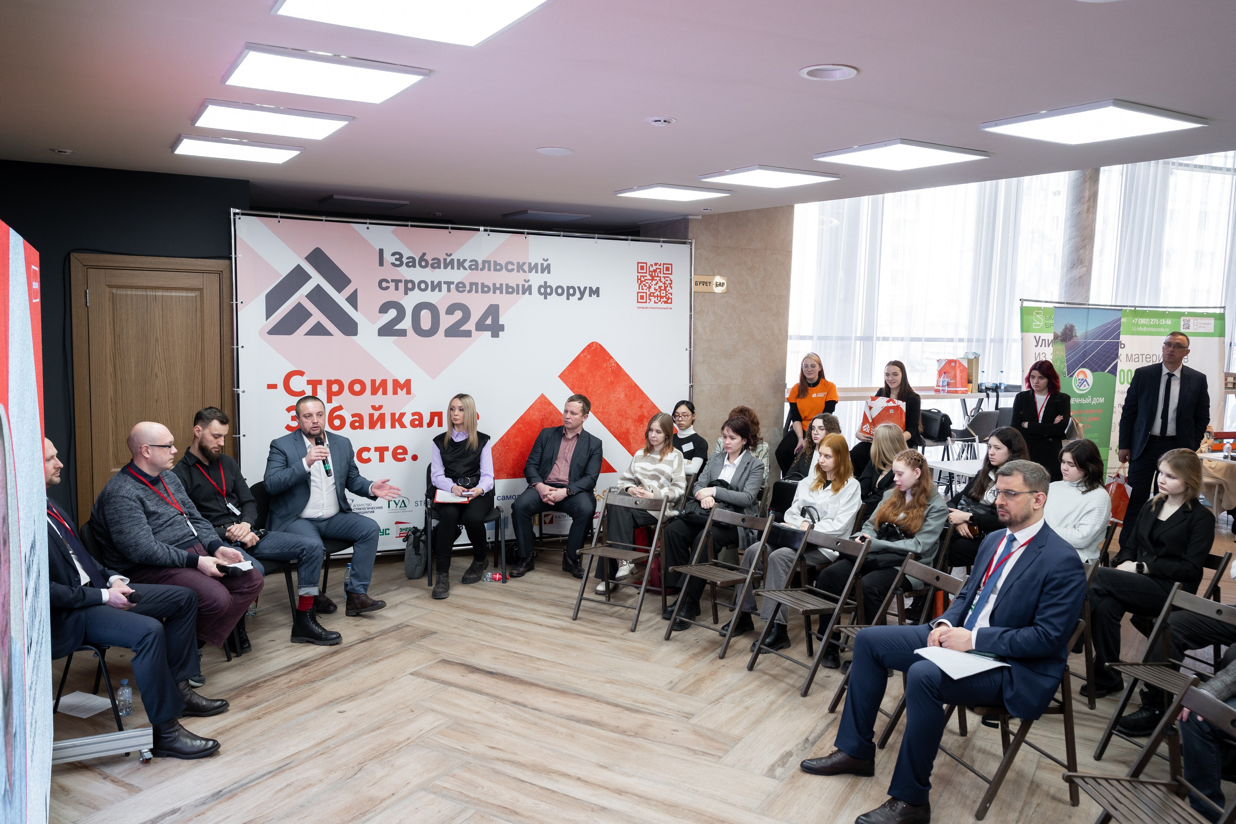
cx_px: 618
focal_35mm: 28
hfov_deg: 65.5
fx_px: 961
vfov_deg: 46.4
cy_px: 412
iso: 640
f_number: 4
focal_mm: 28
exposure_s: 1/100
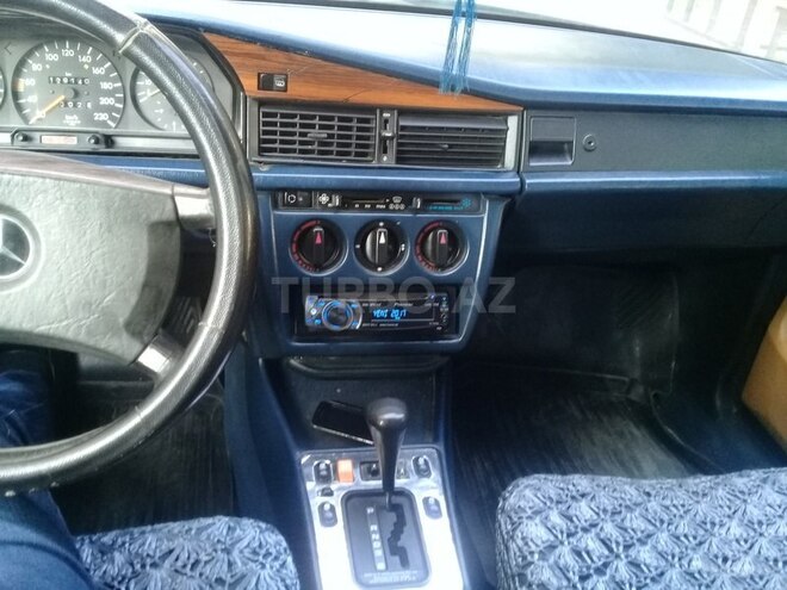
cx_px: 394
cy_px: 295
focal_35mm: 31
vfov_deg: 45.4
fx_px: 705
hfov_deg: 58.4
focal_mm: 3.3
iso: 160
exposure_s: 1/25
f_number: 2.2
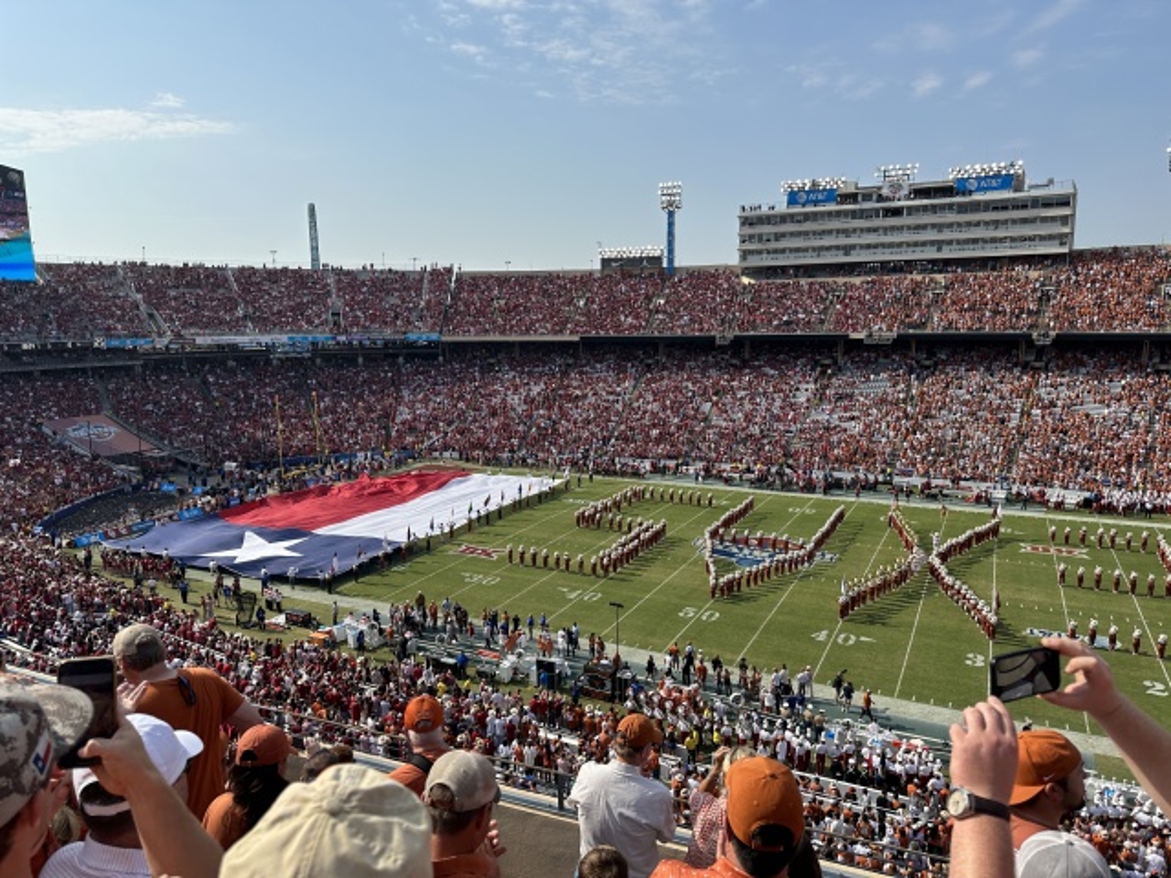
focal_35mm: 24
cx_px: 586
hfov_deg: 71.6
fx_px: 812
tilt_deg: -9.3
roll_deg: -0.1
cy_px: 439
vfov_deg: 56.8
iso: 80
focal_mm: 6.86
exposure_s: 1/5263
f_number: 1.78
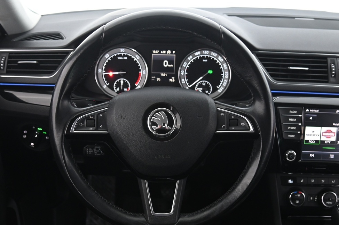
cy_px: 167
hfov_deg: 48.5
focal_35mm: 40
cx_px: 159
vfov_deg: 32.7
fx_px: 376
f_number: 4
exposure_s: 1/15
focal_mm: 24
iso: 2000
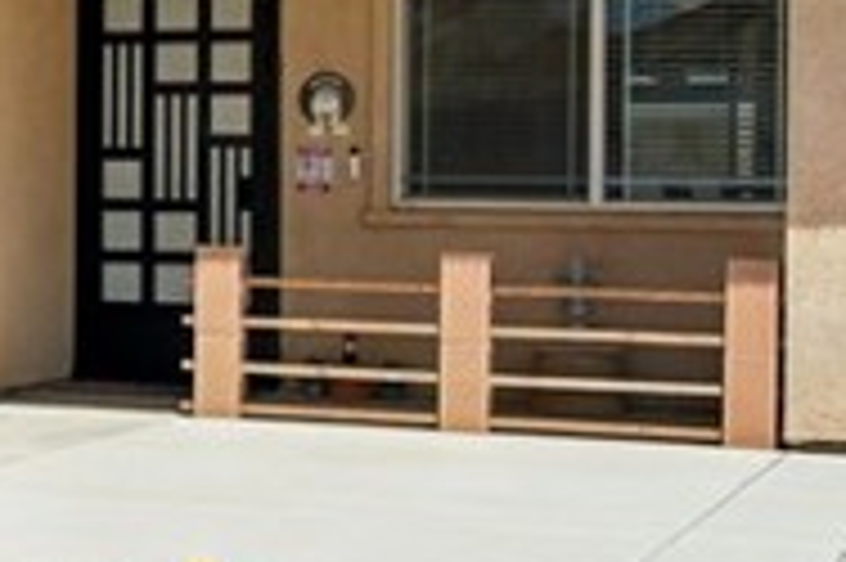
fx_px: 3076
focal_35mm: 131
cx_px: -837
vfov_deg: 10.4
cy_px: 184
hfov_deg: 13.5
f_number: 8
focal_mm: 24
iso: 100
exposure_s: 1/640
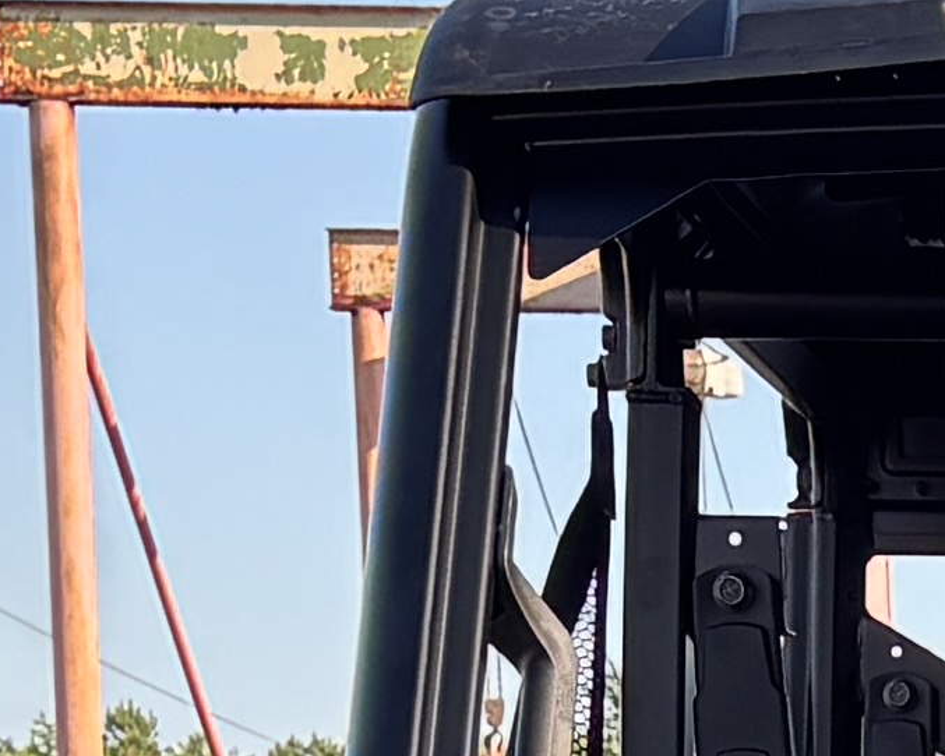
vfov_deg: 6.4
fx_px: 5987
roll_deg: -0.6
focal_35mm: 214
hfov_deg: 8.6
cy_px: 2495
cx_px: 1764
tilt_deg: -12.4
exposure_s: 1/439
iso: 50
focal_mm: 5.96
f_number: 1.6
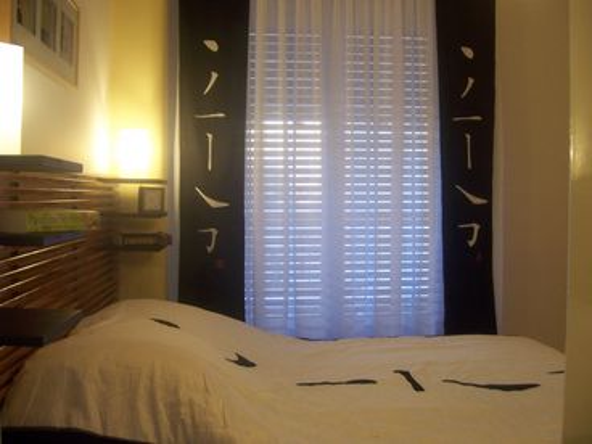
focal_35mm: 36
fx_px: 616
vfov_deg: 39.7
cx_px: 296
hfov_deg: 51.4
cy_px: 222
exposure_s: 1/15
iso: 160
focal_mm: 6.2
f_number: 2.8
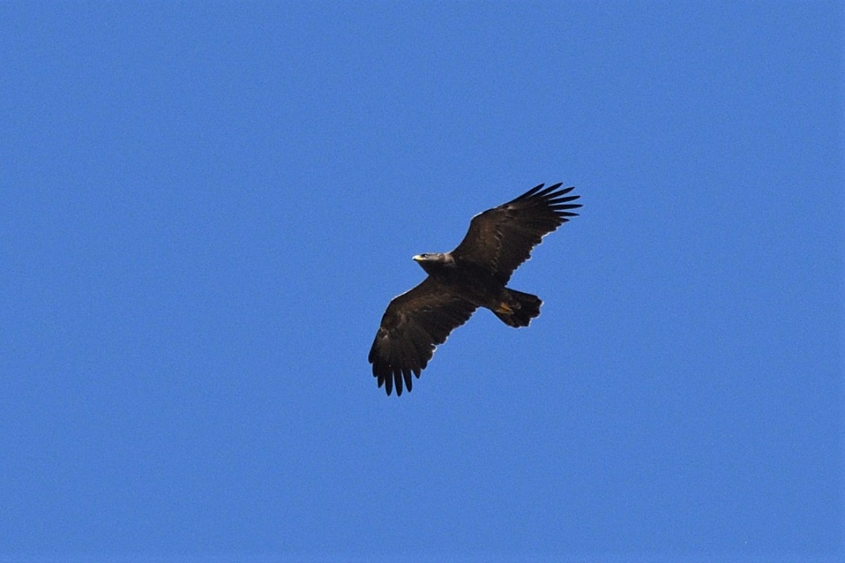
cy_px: 282
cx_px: 422
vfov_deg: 1.8
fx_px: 17603
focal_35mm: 750
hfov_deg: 2.7
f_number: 5.6
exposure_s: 1/2500
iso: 500
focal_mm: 500
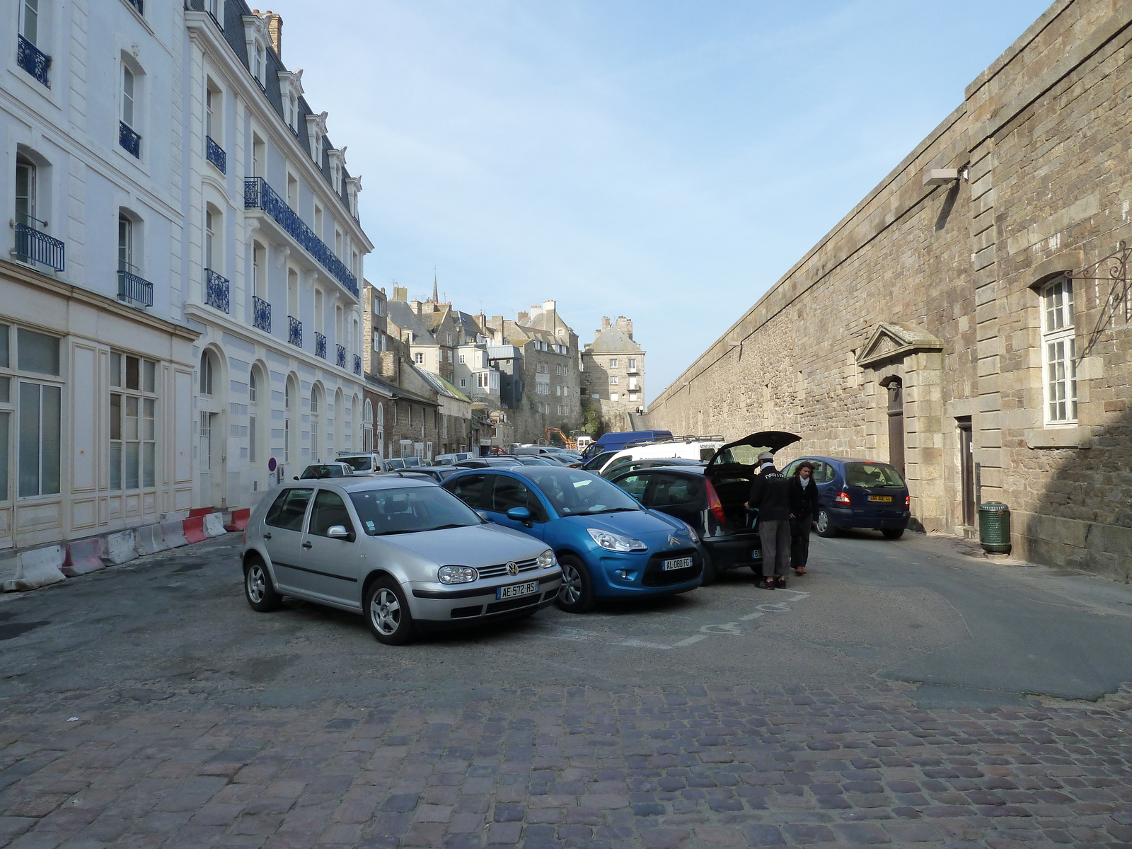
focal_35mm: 25
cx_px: 566
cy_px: 424
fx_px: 818
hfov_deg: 69.4
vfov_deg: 54.9
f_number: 4
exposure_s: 1/400
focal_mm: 4.1
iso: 125
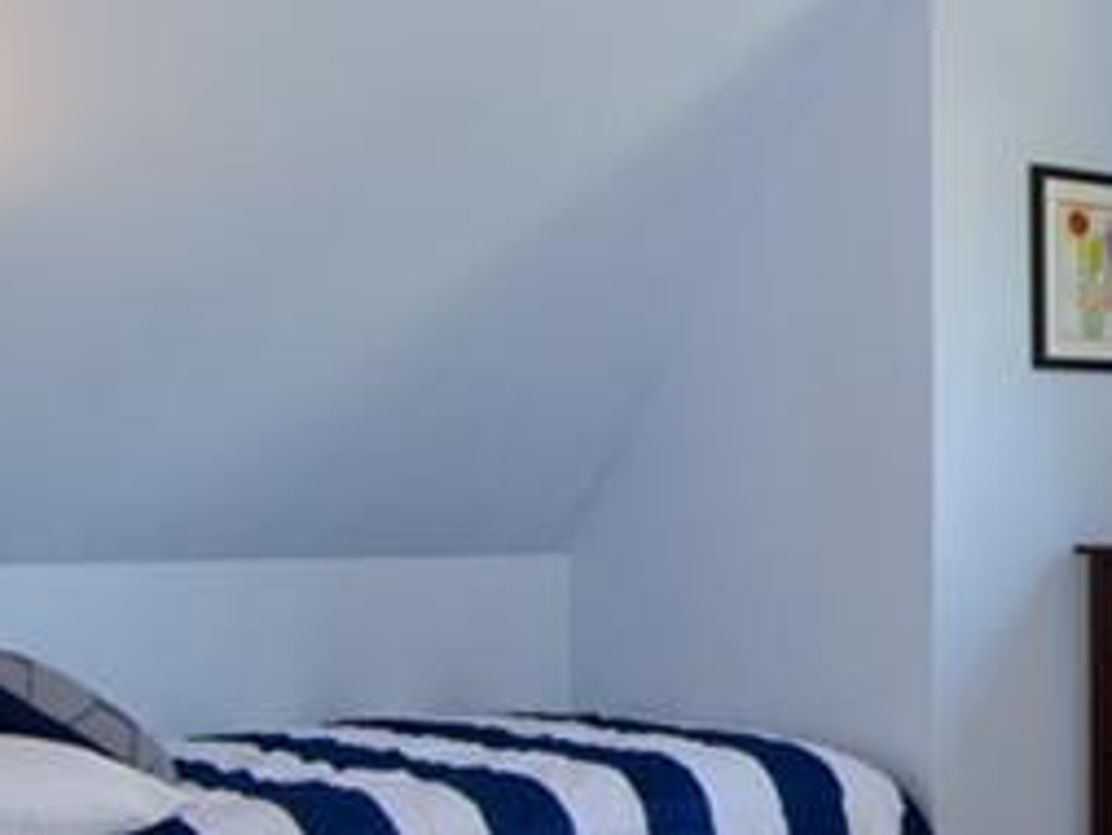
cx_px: 1314
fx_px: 2055
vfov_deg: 22.9
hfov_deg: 27.0
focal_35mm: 64
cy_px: 534
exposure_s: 1/20
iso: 1250
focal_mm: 11
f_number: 9
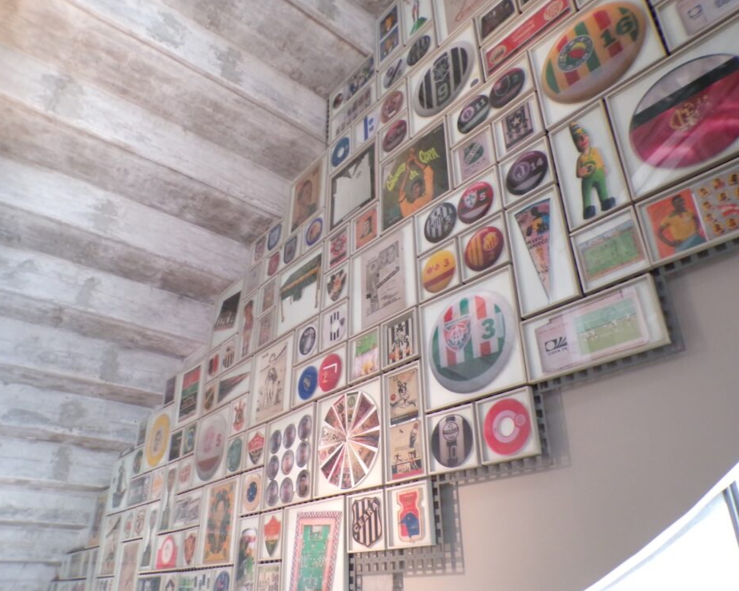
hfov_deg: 66.0
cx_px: 380
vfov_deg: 54.9
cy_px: 302
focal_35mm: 26
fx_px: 569
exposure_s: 1/34
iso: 398
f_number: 3
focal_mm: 4.3
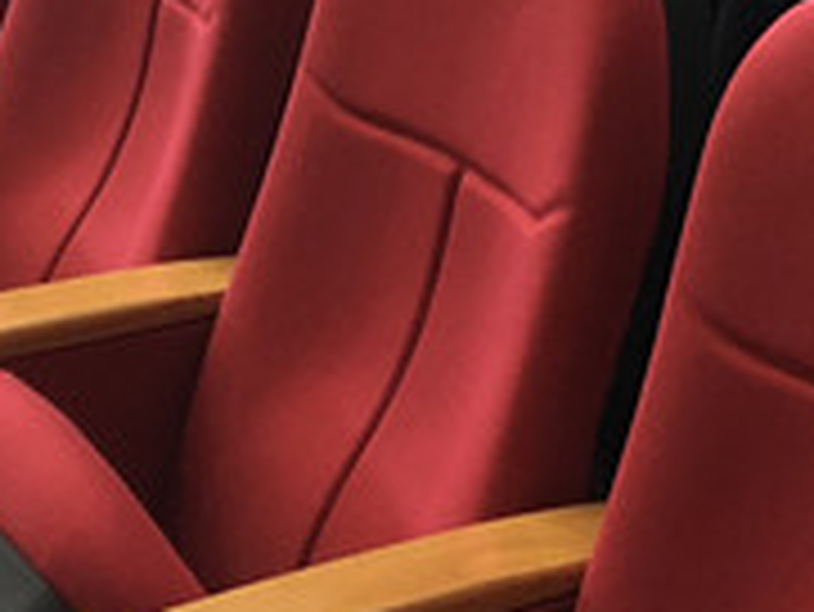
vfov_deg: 10.8
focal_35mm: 128
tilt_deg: -5.8
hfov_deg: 15.0
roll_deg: -0.2
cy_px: -526
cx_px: 917
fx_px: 3012
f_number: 1.8
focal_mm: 3.99
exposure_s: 1/17
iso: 80
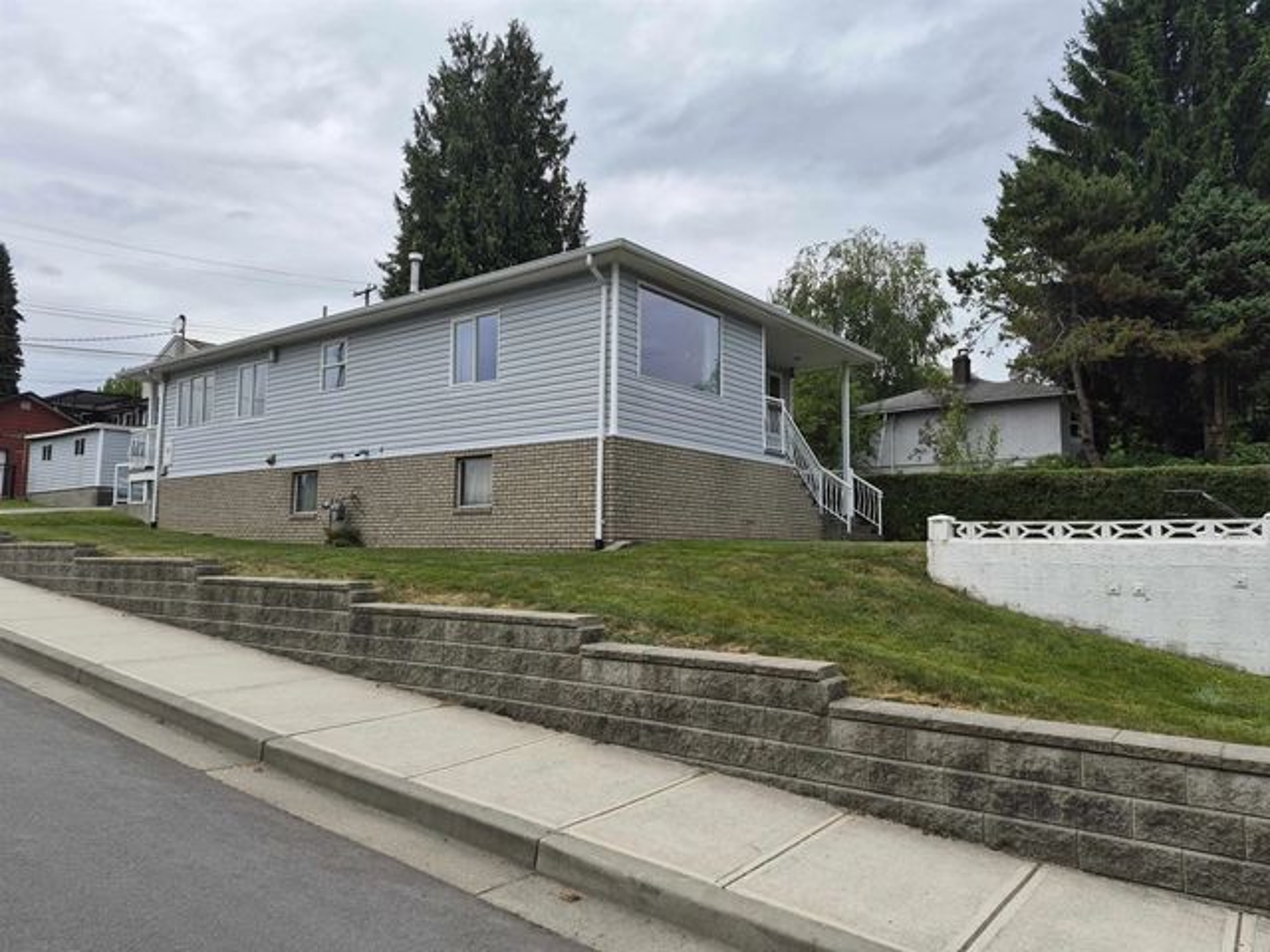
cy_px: 476
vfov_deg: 58.9
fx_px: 844
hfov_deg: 73.9
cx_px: 635
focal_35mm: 23
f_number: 1.8
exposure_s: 1/6048
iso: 80
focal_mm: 5.4
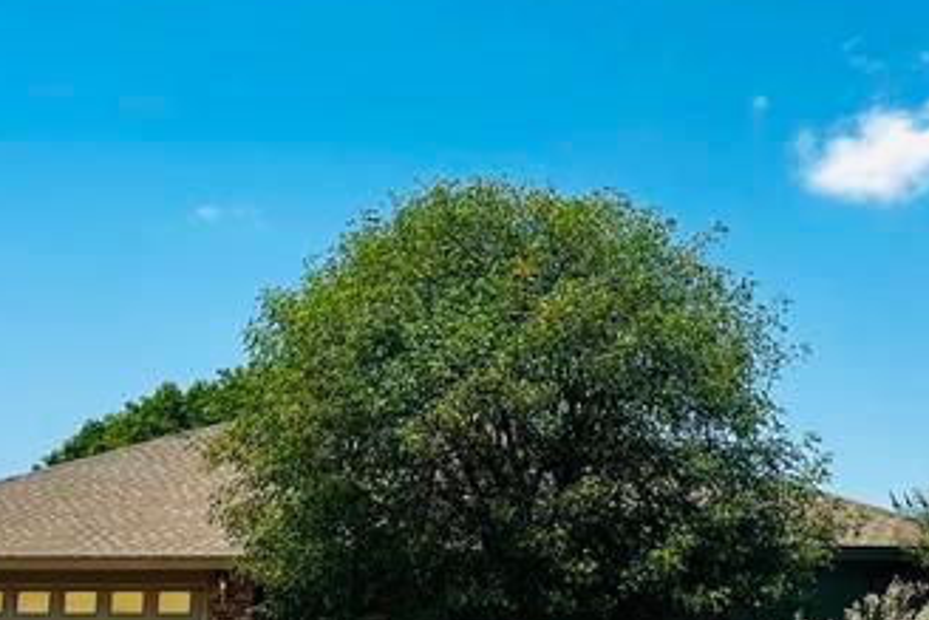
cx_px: 520
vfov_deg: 24.6
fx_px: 1420
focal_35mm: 55
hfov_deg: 36.2
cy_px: 351
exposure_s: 1/5319
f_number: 1.5
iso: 50
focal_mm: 5.7
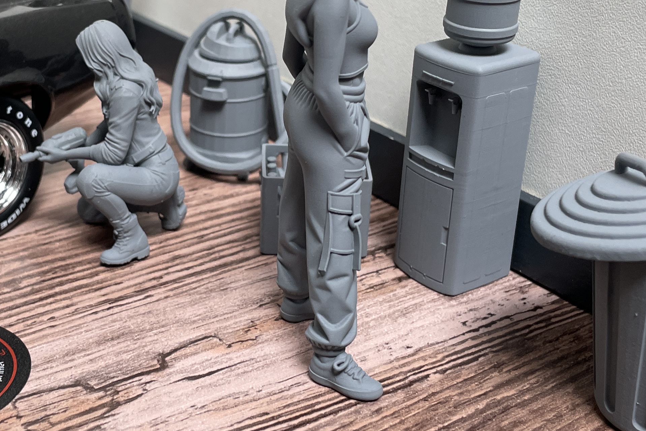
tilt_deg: -23.7
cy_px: 153
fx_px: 1023
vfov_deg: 23.7
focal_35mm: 57
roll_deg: -0.6
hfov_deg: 34.8
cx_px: 221
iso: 80
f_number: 1.6
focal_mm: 4.2
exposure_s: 1/100
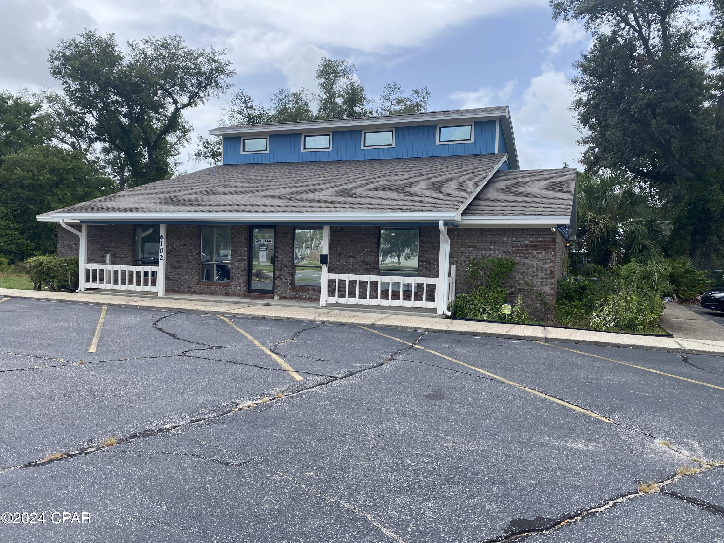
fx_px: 544
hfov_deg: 67.3
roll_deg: -1.4
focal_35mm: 26
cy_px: 272
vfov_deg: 53.1
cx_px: 362
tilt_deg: -3.1
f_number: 1.8
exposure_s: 1/1377
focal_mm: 4.25
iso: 32
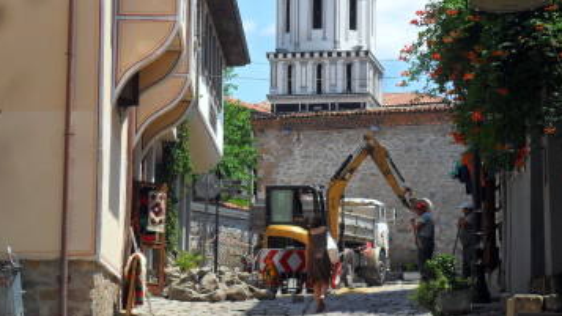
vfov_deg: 11.5
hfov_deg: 20.4
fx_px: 1565
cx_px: 304
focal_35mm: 105
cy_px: 121
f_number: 4.3
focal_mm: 15.4
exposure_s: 1/750
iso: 100
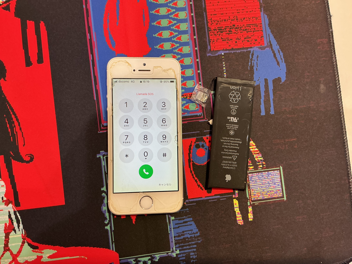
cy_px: 132
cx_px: 176
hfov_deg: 61.7
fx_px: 295
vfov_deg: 48.2
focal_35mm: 29
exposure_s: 1/50
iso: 64
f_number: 1.8
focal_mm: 3
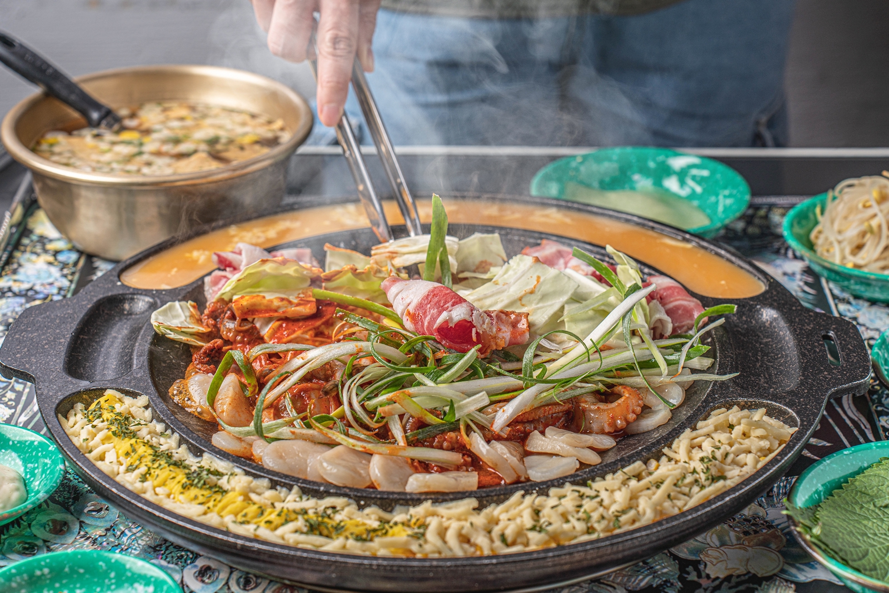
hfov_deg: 27.0
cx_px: 444
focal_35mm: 75
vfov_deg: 18.2
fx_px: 1852
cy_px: 296
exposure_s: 1/125
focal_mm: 75
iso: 100
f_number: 5.6
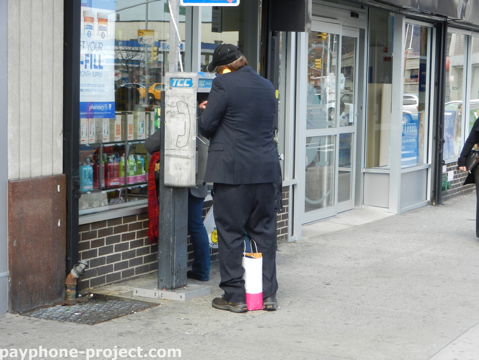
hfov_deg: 25.0
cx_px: 240
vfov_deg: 18.9
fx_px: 1079
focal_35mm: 78
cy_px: 180
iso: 220
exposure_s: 1/250
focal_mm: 14.1
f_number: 4.8
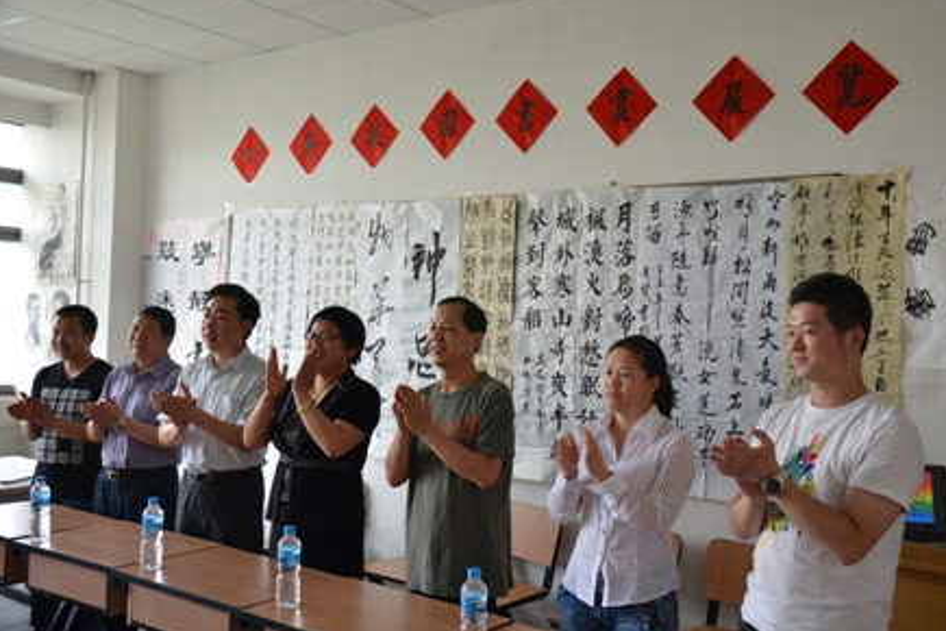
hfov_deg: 51.9
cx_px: 481
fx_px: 972
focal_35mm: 37
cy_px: 314
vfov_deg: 35.9
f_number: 4
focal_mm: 24
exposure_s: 1/60
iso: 500
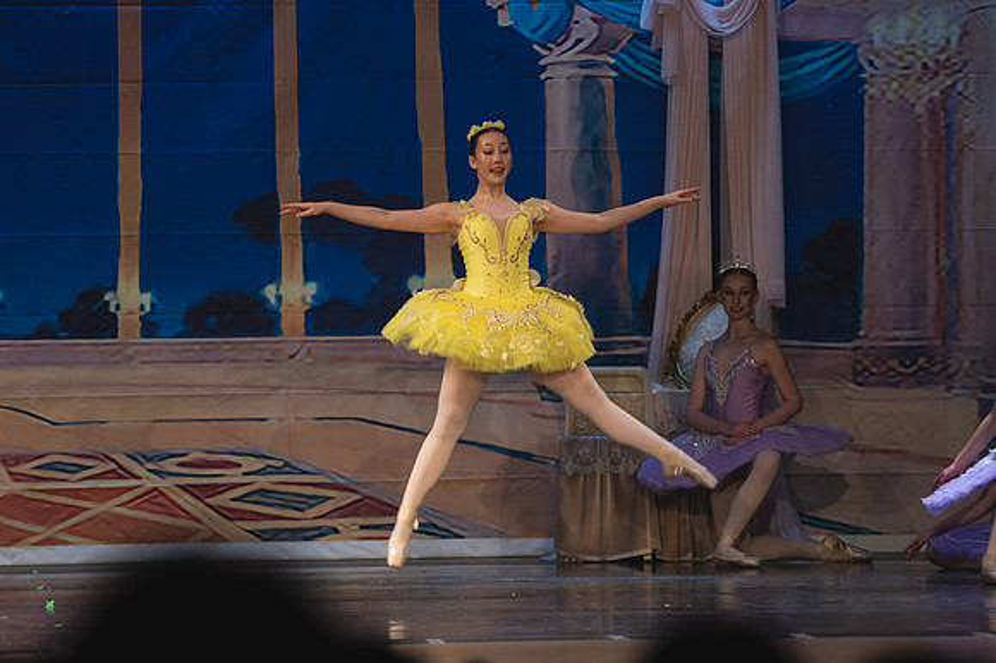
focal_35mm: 277
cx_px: 498
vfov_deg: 5.0
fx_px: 7659
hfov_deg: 7.4
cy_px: 332
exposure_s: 1/320
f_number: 4
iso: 1400
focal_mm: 185
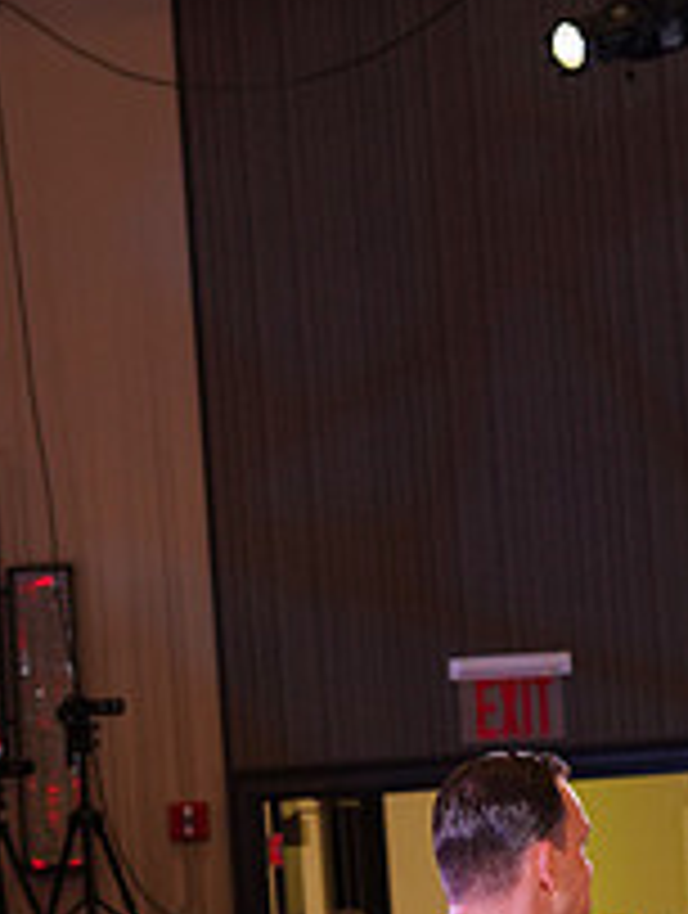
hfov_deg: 6.4
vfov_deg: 8.4
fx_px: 6155
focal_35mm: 233
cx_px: 582
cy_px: 1198
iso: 1600
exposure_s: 1/160
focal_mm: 85
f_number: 5.6
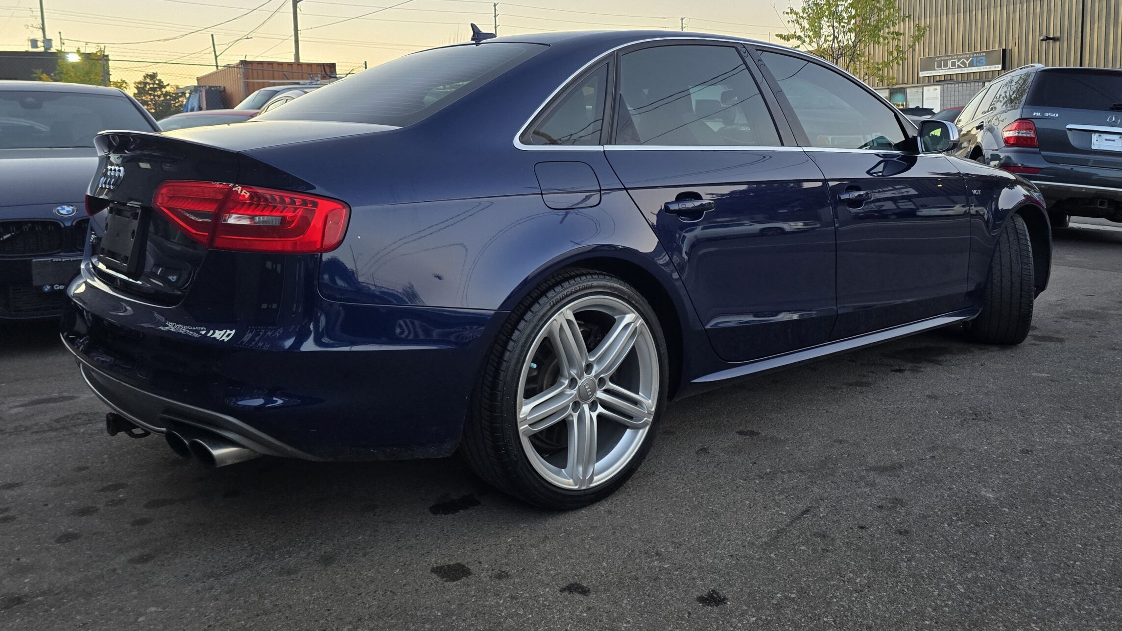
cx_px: 584
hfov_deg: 67.9
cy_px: 223
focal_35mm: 28
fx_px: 833
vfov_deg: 41.1
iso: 200
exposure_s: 1/180
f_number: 1.7
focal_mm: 6.3
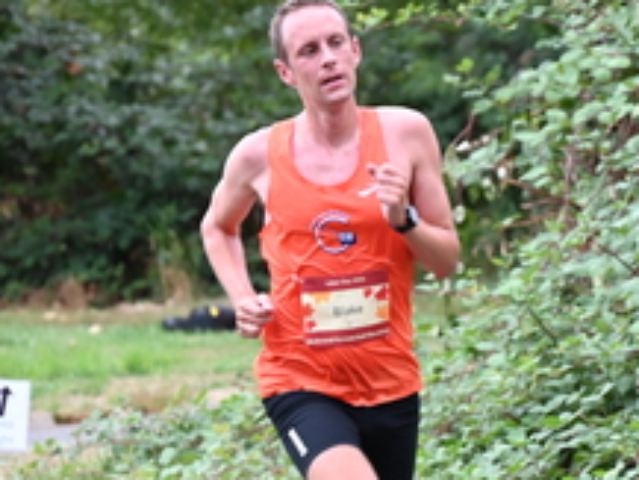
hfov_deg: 4.1
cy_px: 208
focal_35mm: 488
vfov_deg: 3.1
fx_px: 9013
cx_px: 421
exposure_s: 1/250
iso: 3200
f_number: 6.3
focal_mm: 200
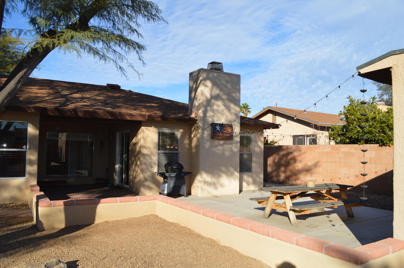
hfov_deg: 67.4
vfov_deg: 47.8
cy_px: 134
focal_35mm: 27
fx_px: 303
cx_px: 202
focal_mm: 18
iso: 100
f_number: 8
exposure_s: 1/200
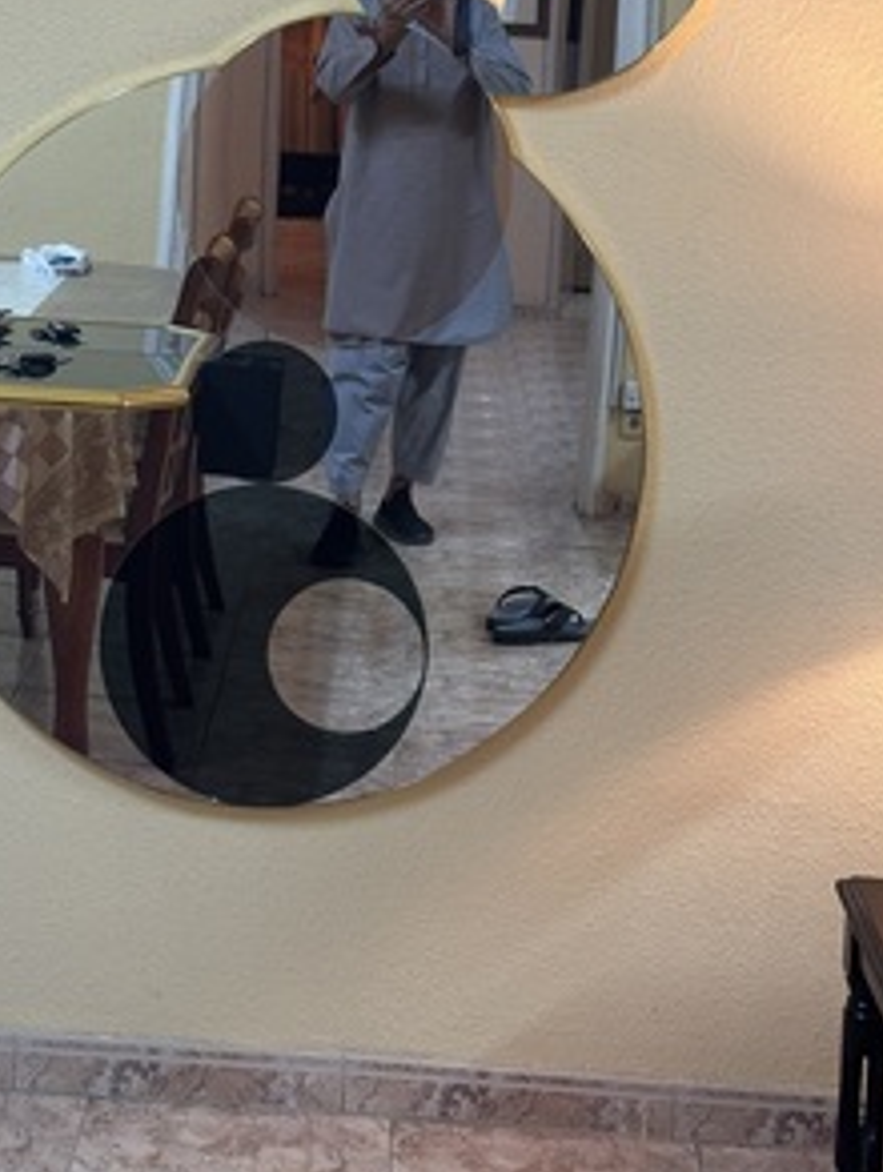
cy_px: 283
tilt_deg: -7.4
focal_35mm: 75
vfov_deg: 25.6
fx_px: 2543
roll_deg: -2.9
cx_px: 279
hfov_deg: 19.6
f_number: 1.78
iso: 250
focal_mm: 6.86
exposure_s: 1/40
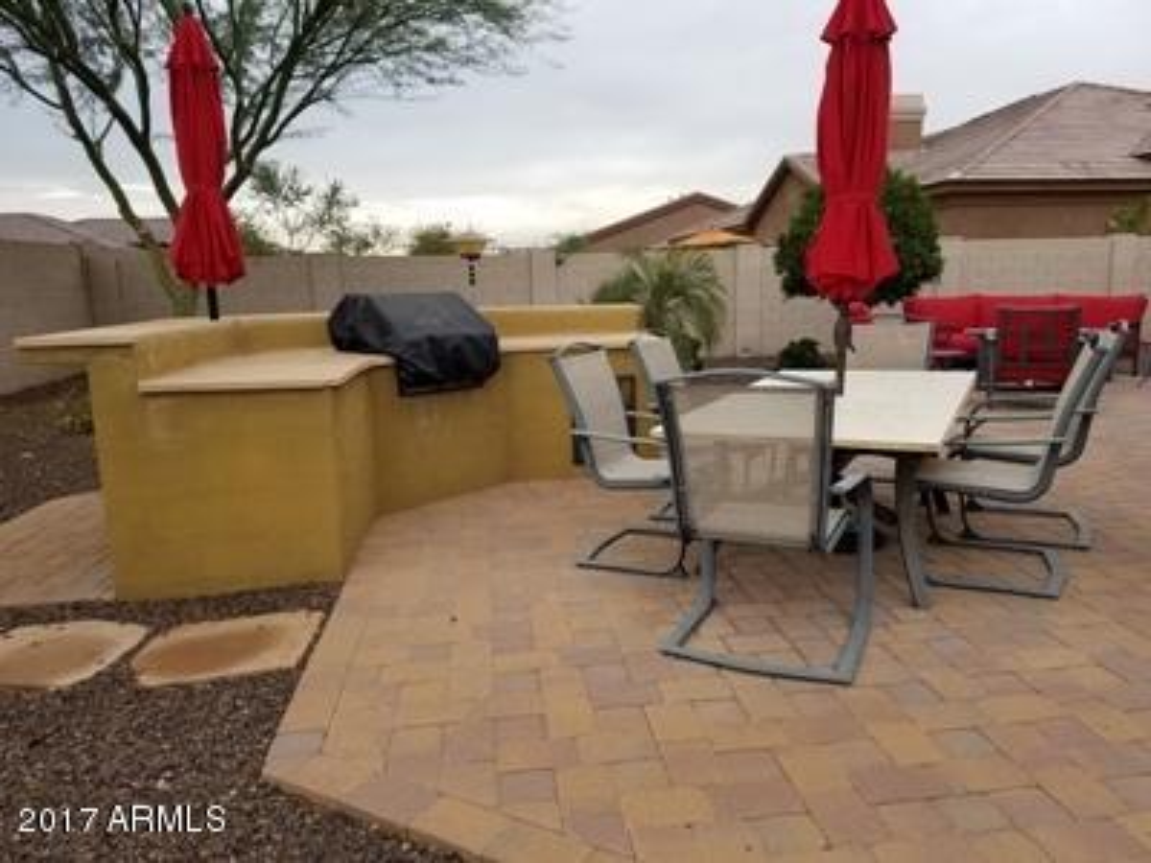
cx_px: 576
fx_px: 865
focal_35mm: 26
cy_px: 432
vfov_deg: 53.1
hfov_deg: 67.3
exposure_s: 1/167
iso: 50
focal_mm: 4.2
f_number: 1.7
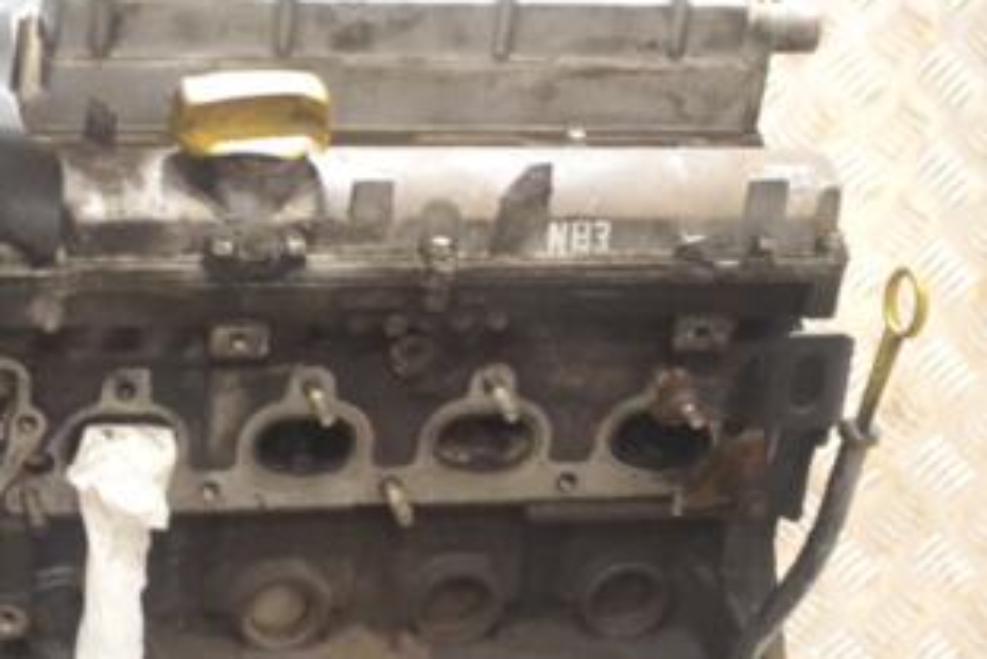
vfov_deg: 11.2
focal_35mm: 122
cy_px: 516
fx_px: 3346
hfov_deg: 16.7
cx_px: 293
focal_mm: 42
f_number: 5.3
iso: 3200
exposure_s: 1/30
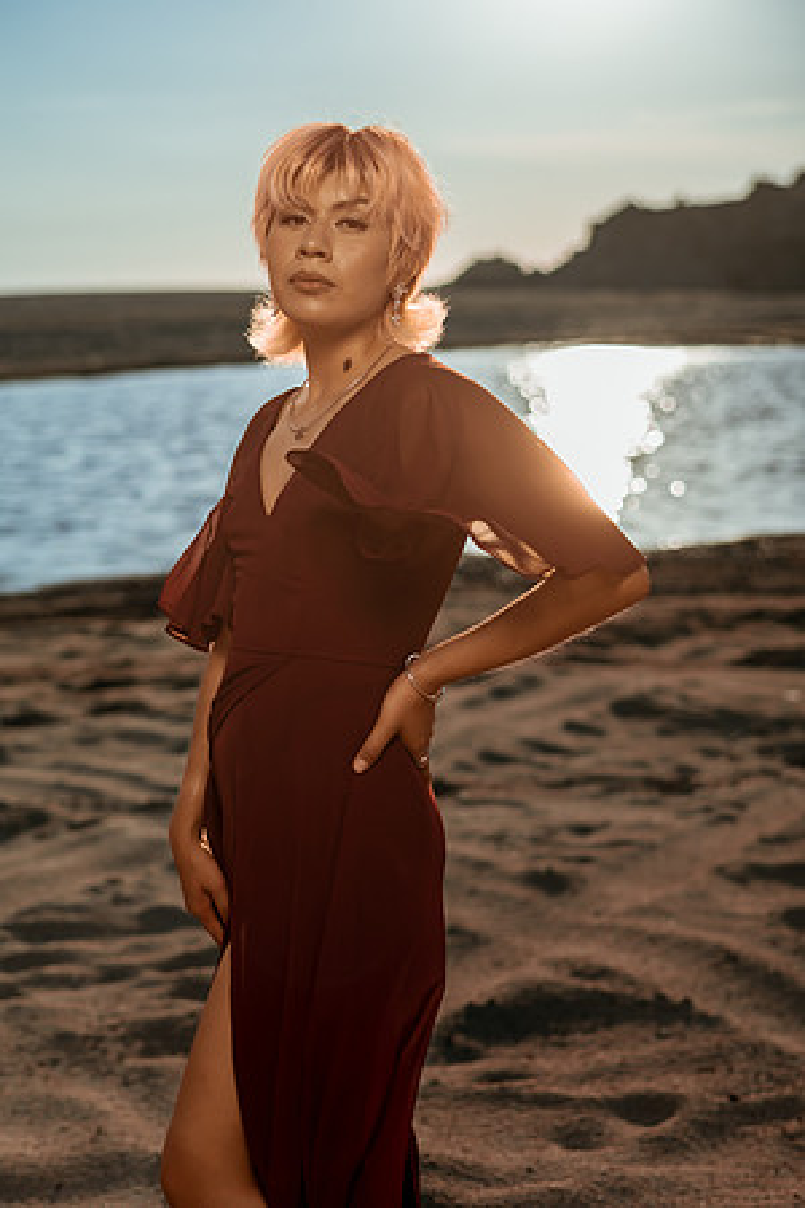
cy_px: 604
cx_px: 402
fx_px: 1945
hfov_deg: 23.4
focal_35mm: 58
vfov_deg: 34.5
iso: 100
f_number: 3.2
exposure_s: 1/8000
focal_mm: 58
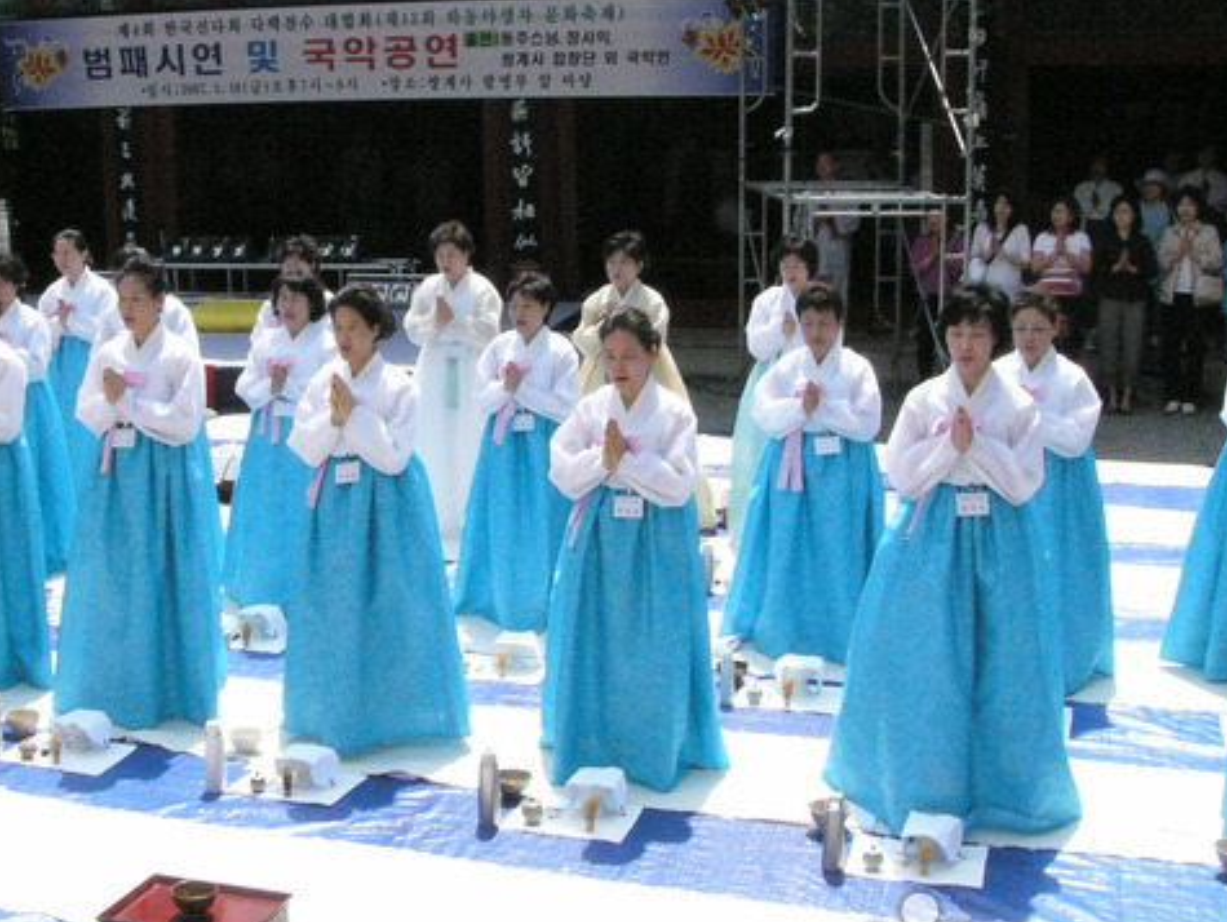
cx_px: 387
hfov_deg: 35.7
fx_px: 1880
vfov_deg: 27.5
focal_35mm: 53
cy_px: 381
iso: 400
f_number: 7.3
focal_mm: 6
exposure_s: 1/1300
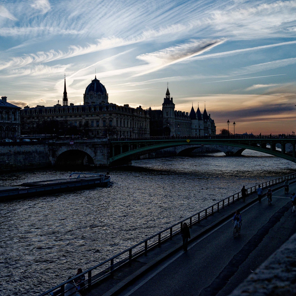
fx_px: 422
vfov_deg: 38.6
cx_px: 97
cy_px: 145
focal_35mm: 44
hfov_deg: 38.2
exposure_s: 1/2500
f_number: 5
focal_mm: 33.5
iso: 320
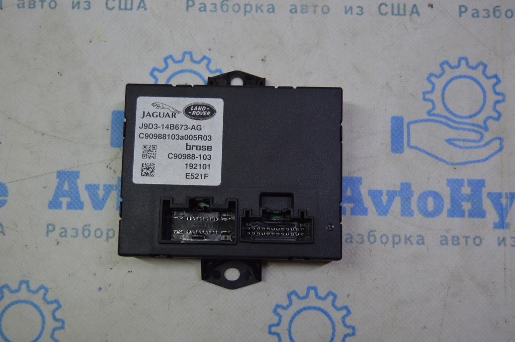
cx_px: 258
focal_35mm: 46
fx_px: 665
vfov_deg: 28.9
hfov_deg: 42.4
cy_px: 171
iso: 400
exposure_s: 1/80
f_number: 4.2
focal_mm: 31
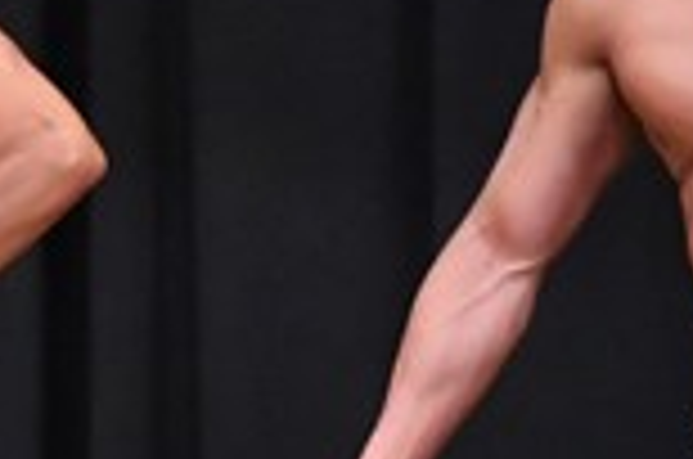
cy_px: 590
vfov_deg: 1.3
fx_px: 19556
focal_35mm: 1018
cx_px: 839
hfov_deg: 2.0
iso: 8000
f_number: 5.6
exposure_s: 1/400
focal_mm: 135
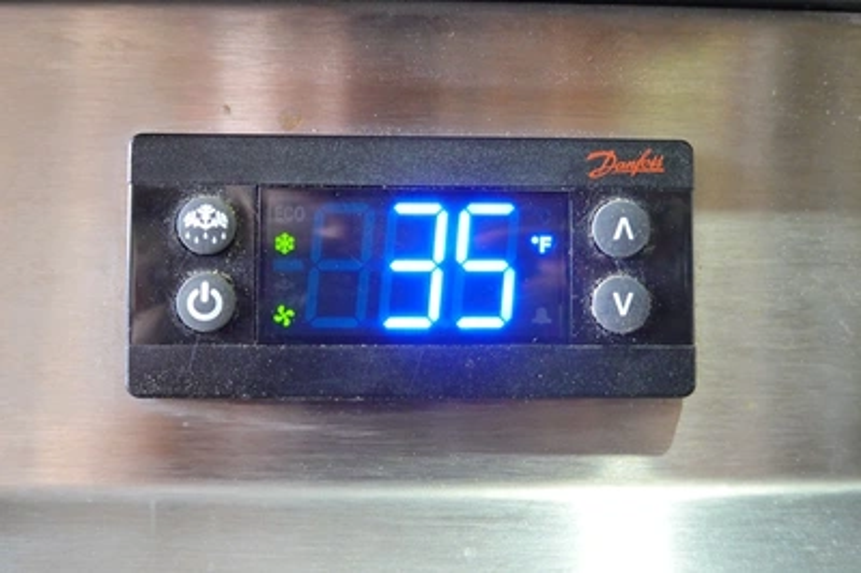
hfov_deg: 42.8
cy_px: 286
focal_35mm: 46
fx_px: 1099
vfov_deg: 29.2
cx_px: 430
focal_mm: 17.19
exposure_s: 1/50
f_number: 4
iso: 1250
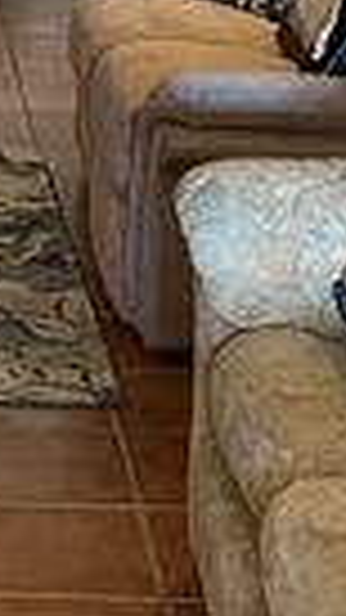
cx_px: -213
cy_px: -202
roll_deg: -1.4
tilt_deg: -6.4
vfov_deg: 14.1
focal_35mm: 146
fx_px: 2383
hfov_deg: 8.1
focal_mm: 5.1
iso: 500
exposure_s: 1/51
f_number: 1.6
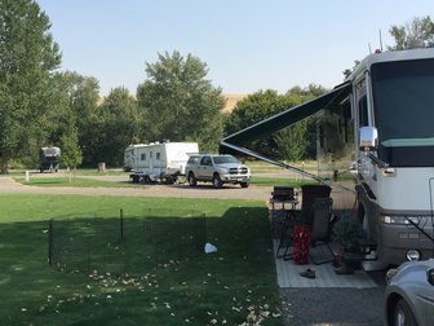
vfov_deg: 31.4
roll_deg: +2.9
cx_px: 180
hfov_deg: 41.1
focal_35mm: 46
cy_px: 129
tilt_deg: +1.0
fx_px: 577
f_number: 2.2
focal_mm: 4.15
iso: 32
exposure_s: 1/1464
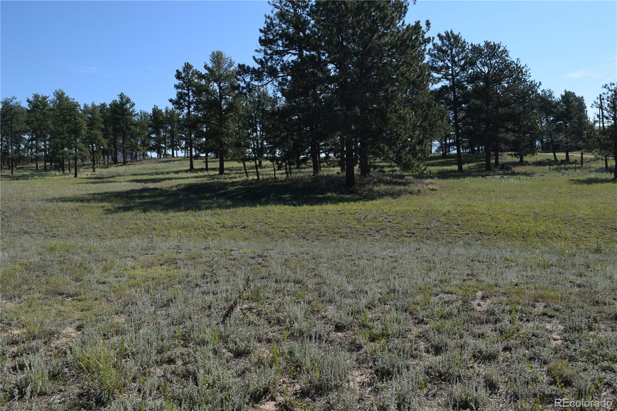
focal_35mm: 27
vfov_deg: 47.9
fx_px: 463
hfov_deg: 67.4
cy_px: 206
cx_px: 308
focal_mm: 18
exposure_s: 1/320
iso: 200
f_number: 9
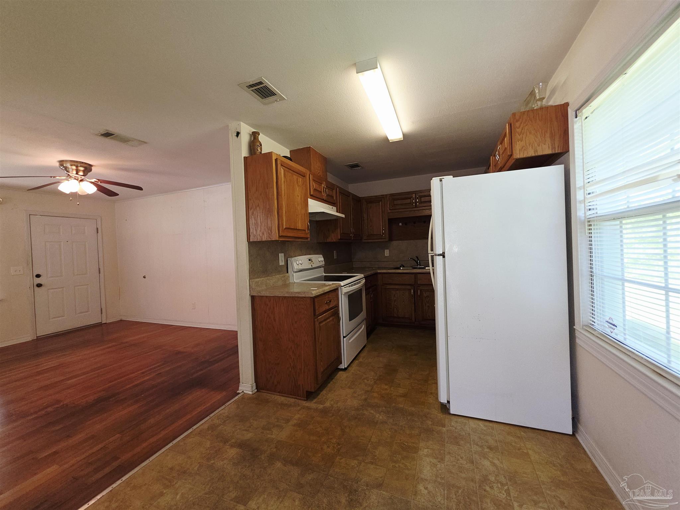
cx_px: 340
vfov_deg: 89.9
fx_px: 255
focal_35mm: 13
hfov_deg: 106.2
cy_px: 255
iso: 50
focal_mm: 2.2
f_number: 1.9
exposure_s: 1/60
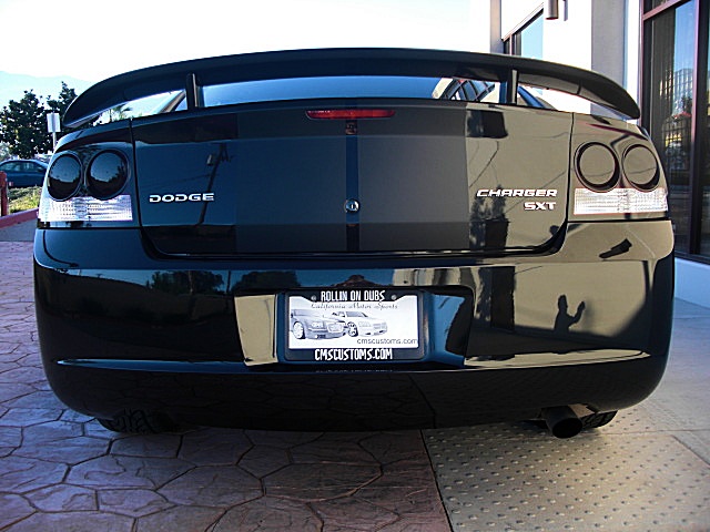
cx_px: 355
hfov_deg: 51.4
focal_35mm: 36
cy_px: 266
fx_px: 738
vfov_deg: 39.7
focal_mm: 6.3
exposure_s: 1/125
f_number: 2.8
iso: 50
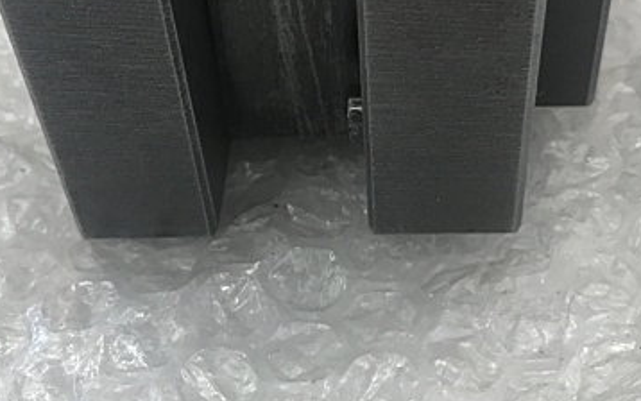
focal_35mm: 53
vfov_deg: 23.8
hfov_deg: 38.2
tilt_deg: -39.5
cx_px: 320
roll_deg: -0.6
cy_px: 48
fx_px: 926
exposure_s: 1/30
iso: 25
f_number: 1.8
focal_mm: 3.99
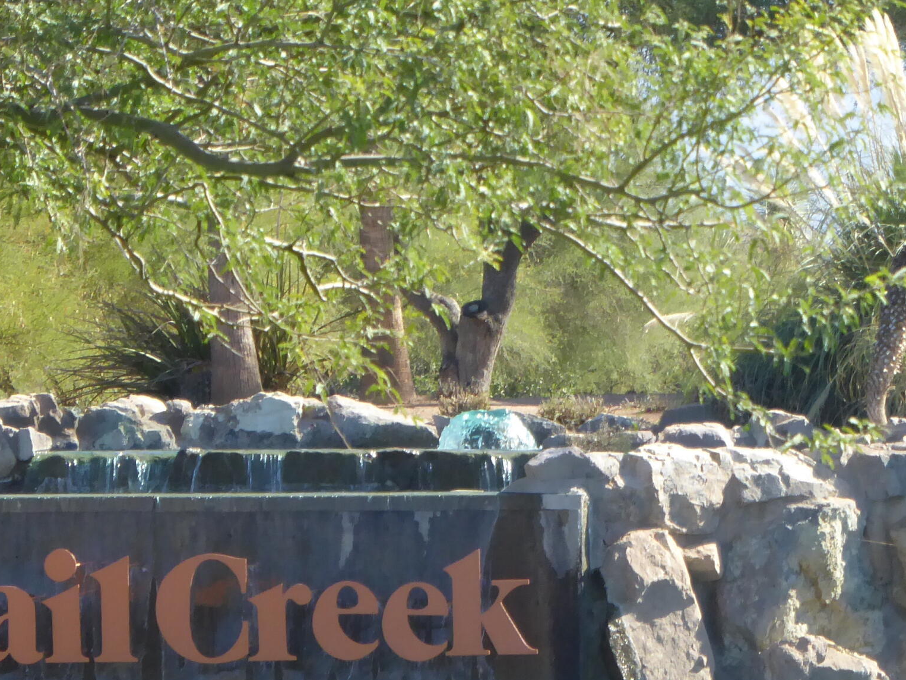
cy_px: 506
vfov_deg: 2.0
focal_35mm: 759
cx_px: 571
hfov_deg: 2.6
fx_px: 19862
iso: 250
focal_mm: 62.1
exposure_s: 1/320
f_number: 6
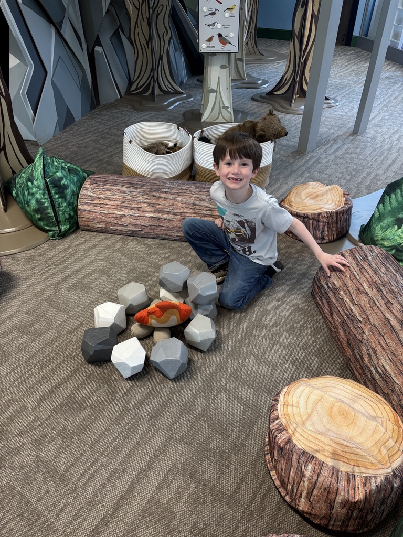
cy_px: 268
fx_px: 404
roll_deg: +0.3
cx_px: 202
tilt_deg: -36.2
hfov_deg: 53.1
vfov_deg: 67.3
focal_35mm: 26
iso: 125
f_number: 1.6
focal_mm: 5.96
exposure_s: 1/60
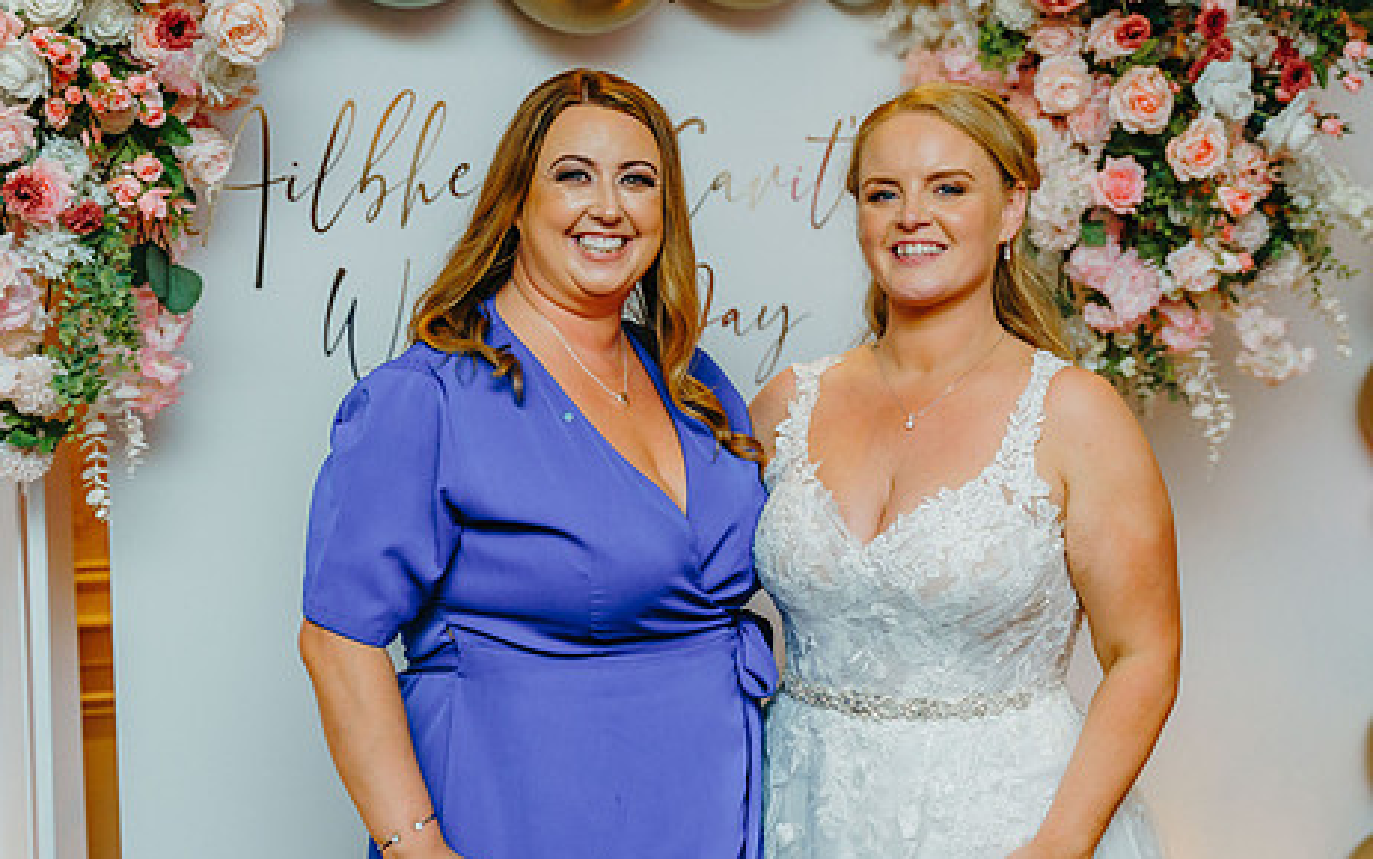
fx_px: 2395
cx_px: 808
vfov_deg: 20.3
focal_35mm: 64
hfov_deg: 31.9
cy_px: 471
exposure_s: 1/200
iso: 2000
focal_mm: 50
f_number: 2.8
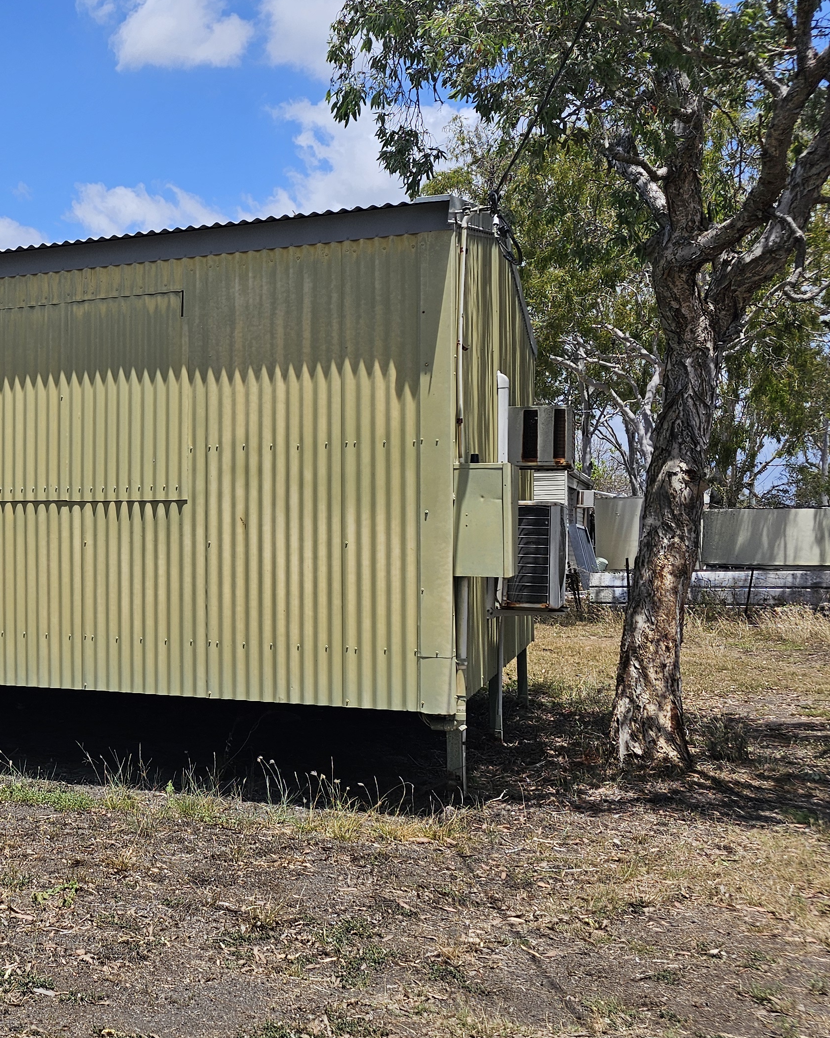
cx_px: -137
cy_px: 534
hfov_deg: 30.3
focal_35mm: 43
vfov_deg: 42.9
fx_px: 1320
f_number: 1.7
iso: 10
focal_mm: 6.3
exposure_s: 1/1008
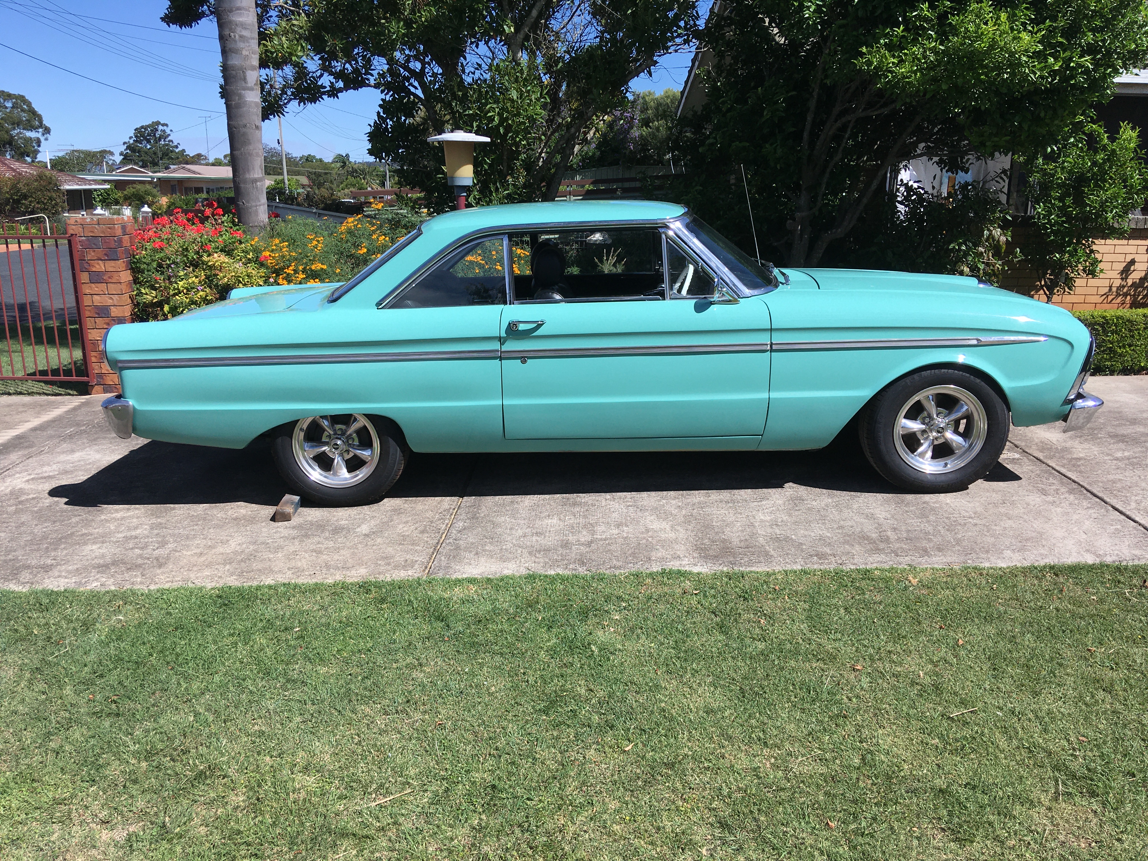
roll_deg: -0.7
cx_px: 574
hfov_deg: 61.7
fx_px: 962
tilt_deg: -12.8
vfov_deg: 48.2
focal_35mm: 29
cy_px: 430
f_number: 2.2
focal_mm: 4.15
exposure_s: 1/2079
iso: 25
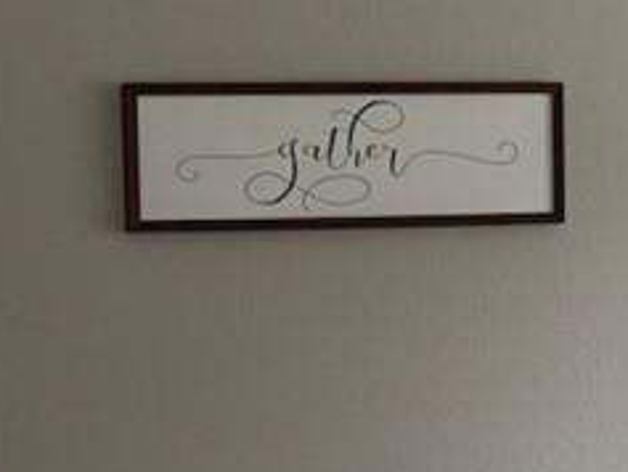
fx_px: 2940
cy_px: 655
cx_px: 342
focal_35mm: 162
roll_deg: +0.7
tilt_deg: -8.5
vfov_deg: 9.0
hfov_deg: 12.2
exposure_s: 1/120
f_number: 1.78
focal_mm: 6.76
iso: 200
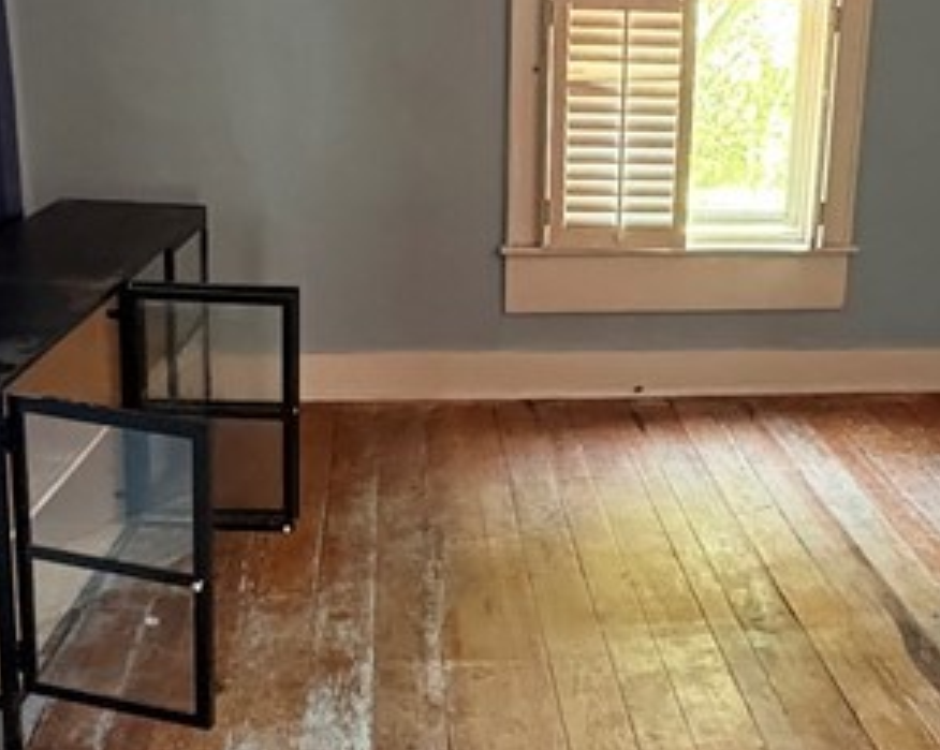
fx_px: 1334
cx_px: 583
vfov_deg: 31.4
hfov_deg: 38.6
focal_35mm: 48
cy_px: 351
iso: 800
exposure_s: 1/54
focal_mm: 2.22
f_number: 2.2
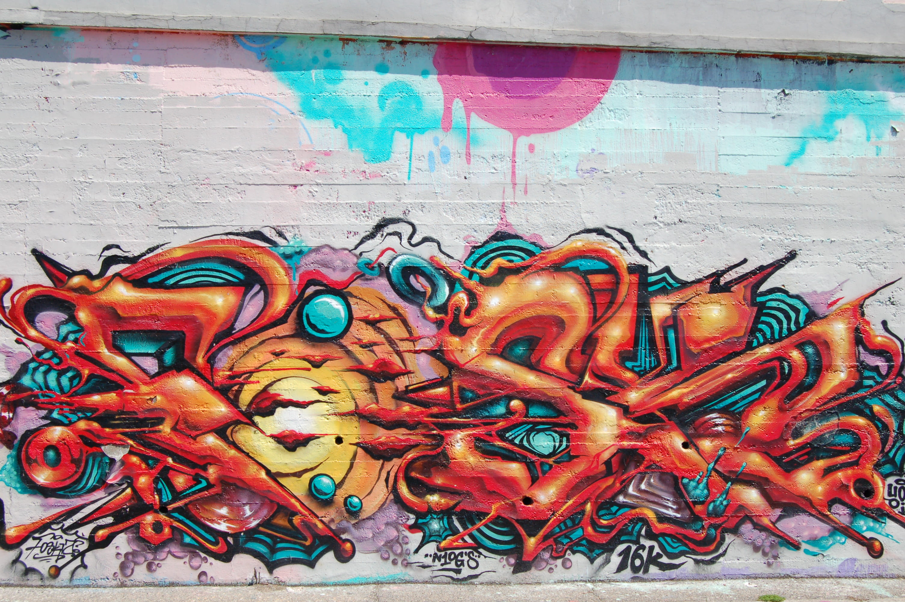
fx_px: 1206
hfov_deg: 41.1
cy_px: 301
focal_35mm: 48
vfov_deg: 28.0
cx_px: 452
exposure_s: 1/500
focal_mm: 32
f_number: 11
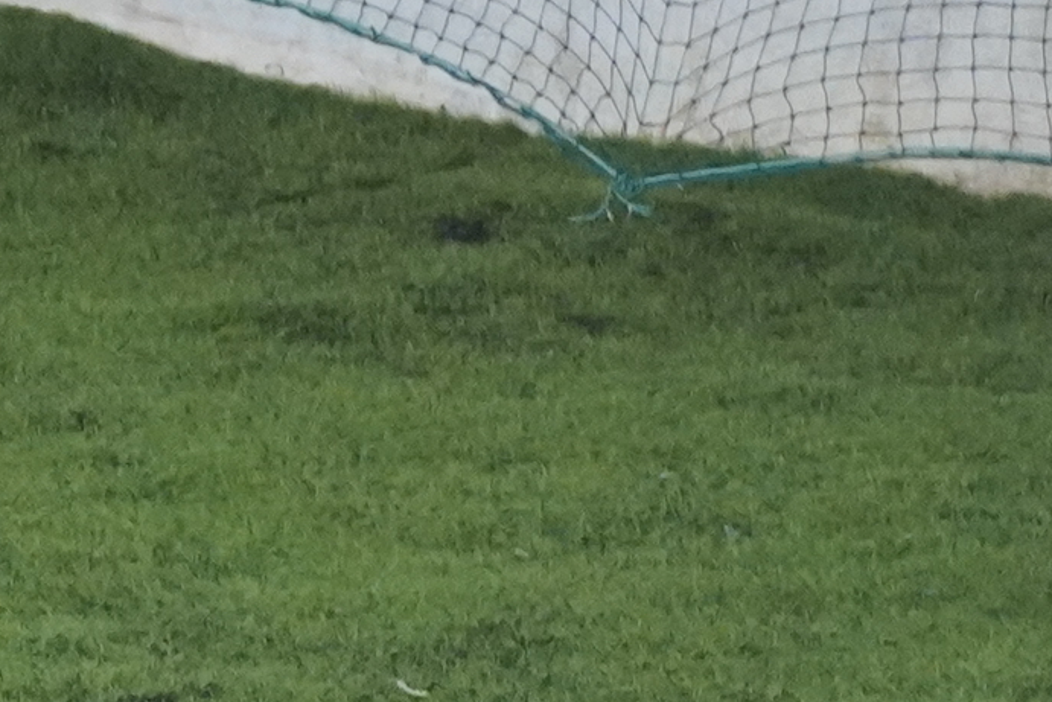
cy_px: 769
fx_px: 10229
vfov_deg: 3.9
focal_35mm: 350
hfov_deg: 5.7
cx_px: -1560
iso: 3200
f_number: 5.6
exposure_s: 1/200
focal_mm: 38
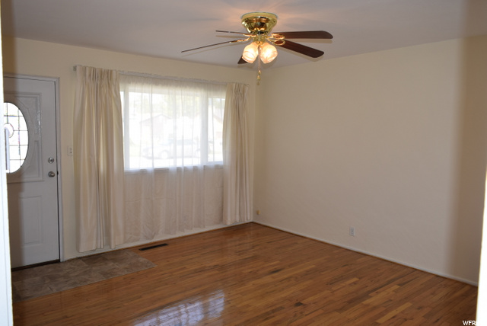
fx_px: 366
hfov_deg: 67.3
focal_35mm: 27
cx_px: 244
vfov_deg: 48.0
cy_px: 163
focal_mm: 18
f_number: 5.6
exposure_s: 1/125
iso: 200
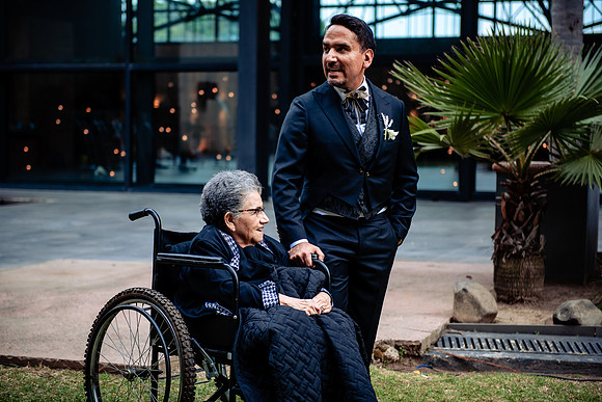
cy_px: 201
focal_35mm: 70
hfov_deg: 28.8
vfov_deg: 19.5
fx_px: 1171
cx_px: 301
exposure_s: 1/160
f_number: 2.8
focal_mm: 70
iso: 320
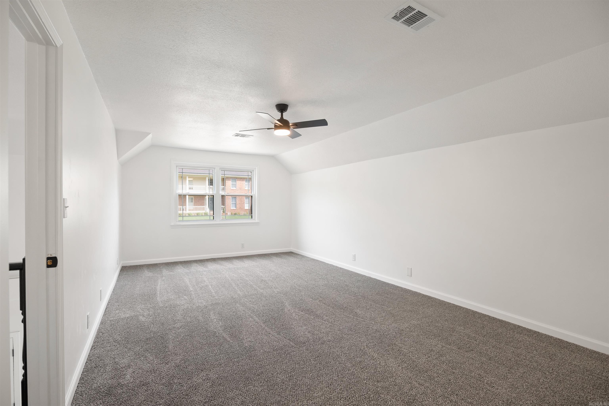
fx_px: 271
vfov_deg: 73.7
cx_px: 304
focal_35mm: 16
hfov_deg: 96.7
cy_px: 203
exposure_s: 1/60
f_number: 5.6
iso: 1250
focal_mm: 16
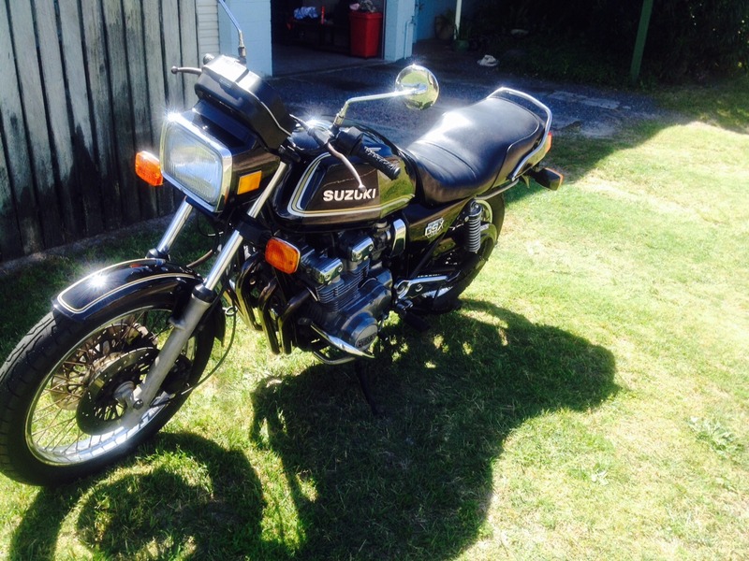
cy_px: 280
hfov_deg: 52.6
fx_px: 757
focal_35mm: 35
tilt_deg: -26.5
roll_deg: -0.9
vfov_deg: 40.7
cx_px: 374
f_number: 2.4
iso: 50
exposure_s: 1/428
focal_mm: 4.28
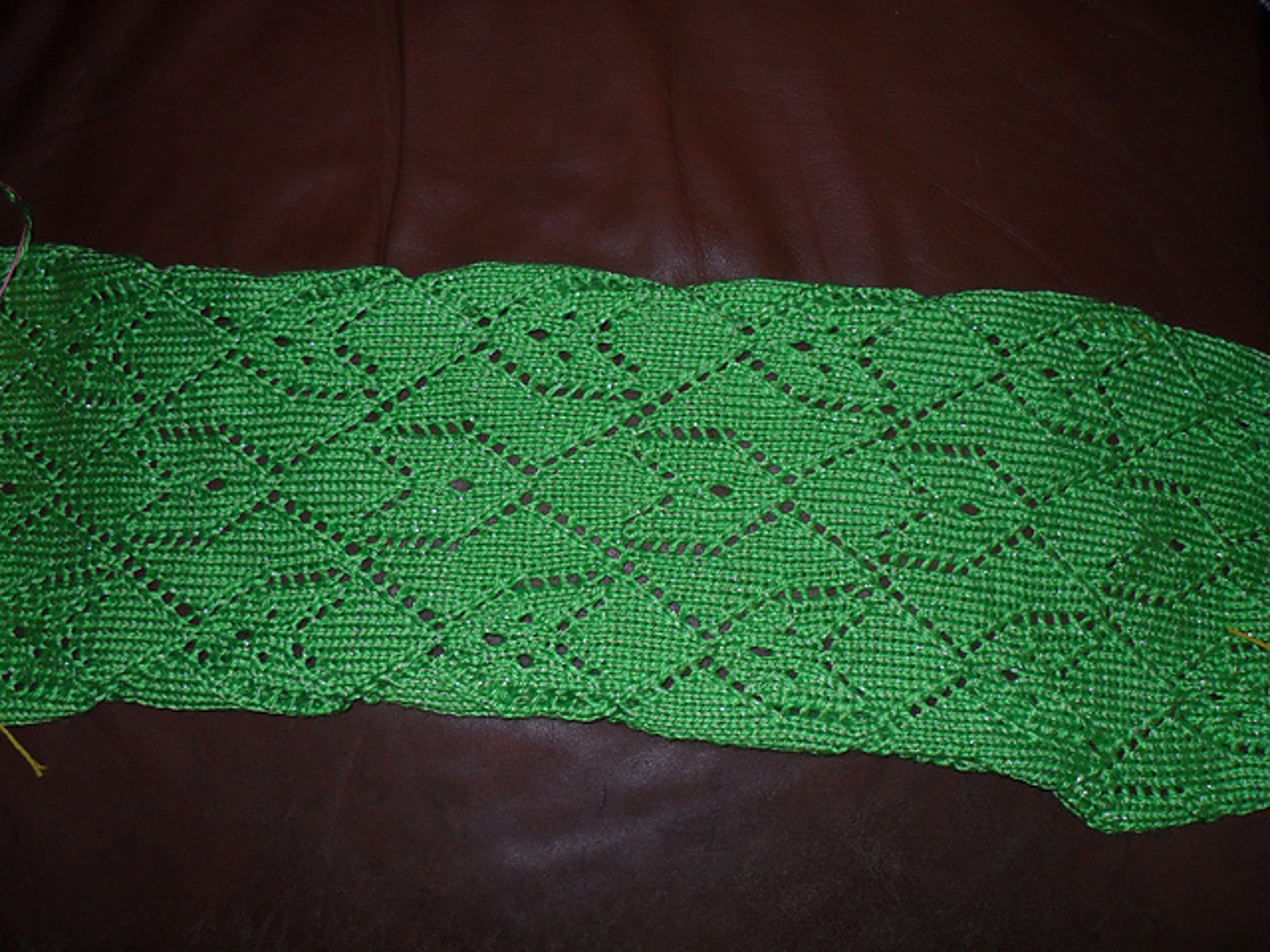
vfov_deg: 40.7
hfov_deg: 52.6
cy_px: 476
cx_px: 635
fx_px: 1284
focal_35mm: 35
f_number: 8.9
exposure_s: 1/45
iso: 100
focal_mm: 6.2
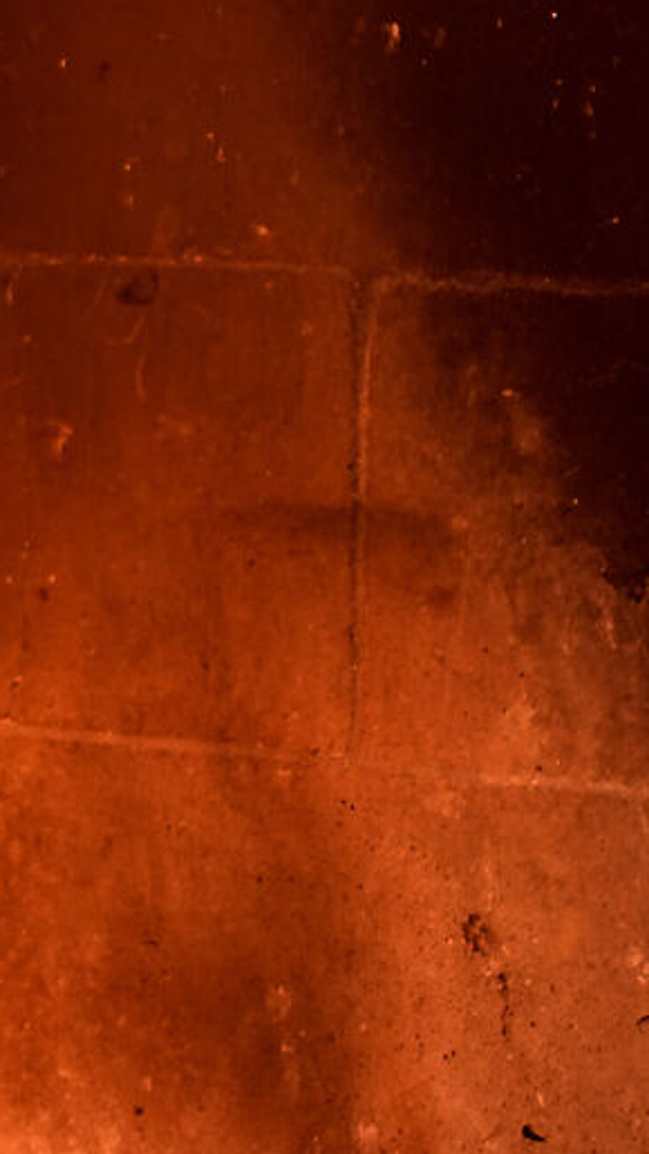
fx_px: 5817
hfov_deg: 6.3
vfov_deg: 11.3
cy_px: 228
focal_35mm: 190
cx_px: -282
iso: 250
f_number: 4
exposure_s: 1/10
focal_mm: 26
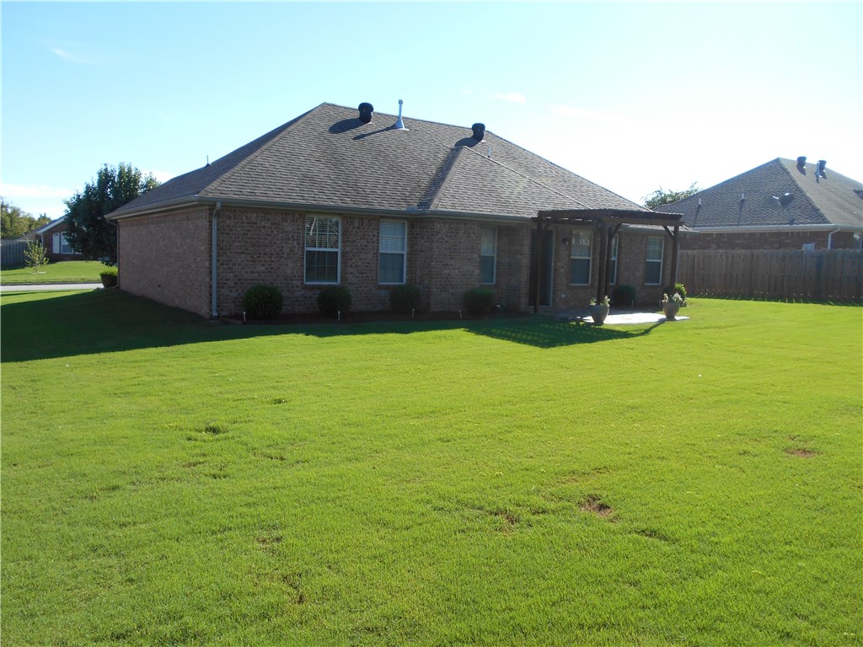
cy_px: 324
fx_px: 648
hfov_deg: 67.3
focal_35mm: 26
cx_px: 432
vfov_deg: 53.1
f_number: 3.2
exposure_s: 1/640
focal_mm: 4.6
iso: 80
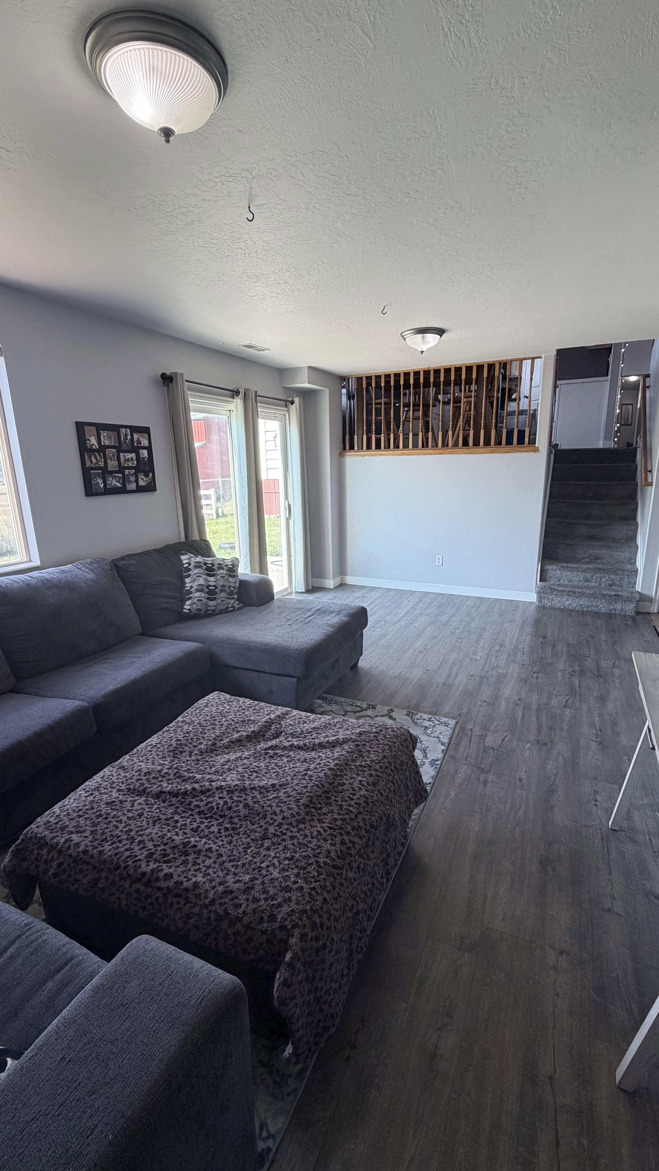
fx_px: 497
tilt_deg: -15.3
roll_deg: +1.5
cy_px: 593
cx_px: 336
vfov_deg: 99.4
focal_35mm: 16
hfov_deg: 67.1
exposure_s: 1/120
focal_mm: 2.22
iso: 160
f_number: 2.2
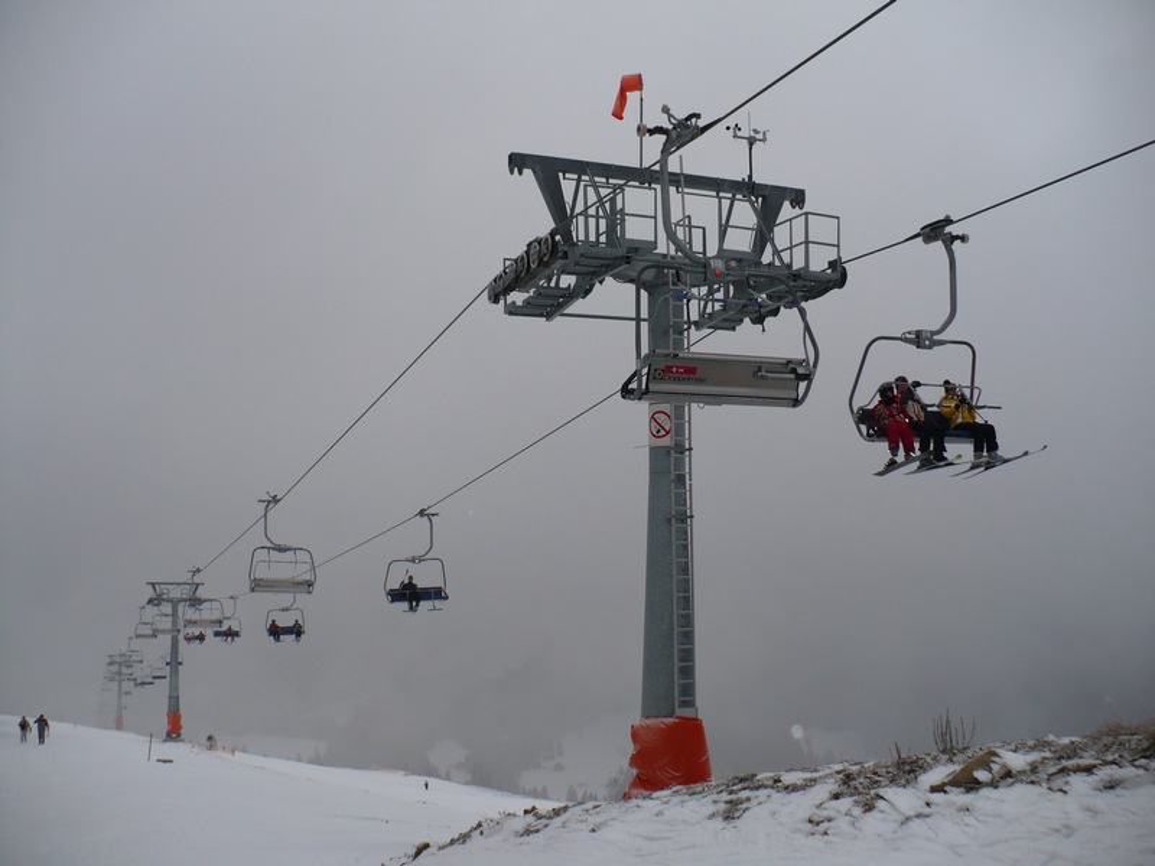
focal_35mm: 37
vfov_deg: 38.7
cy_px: 433
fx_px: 1235
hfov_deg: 50.1
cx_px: 578
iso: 100
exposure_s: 1/640
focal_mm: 6.1
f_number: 2.8
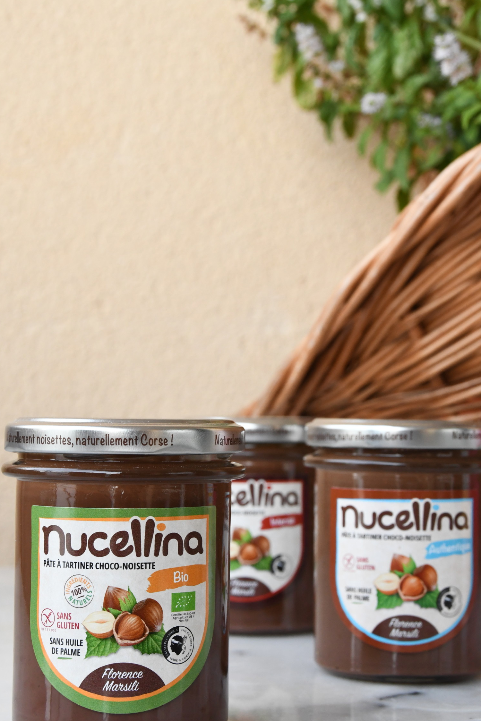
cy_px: 404
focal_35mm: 82
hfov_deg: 16.7
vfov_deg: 24.7
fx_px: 1643
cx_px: 244
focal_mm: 48
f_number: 10
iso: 1600
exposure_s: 1/60
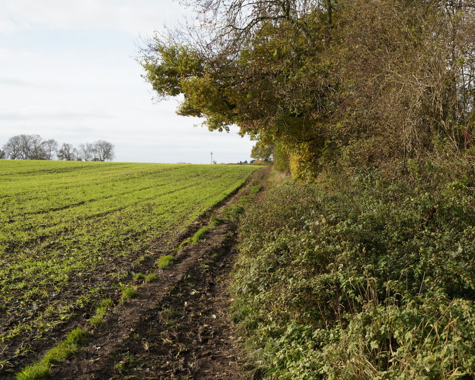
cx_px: 268
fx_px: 556
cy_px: 189
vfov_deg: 37.7
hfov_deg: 46.1
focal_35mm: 40
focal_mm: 23
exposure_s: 1/200
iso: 100
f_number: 6.3
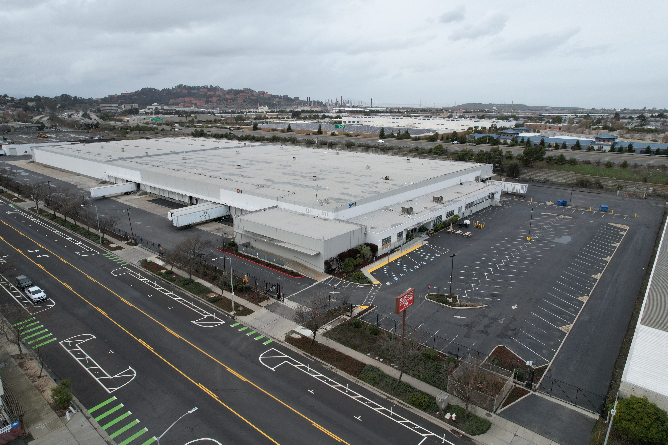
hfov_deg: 78.6
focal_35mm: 22
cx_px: 334
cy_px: 222
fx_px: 408
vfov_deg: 57.2
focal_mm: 8.38
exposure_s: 1/800
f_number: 2.8
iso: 100
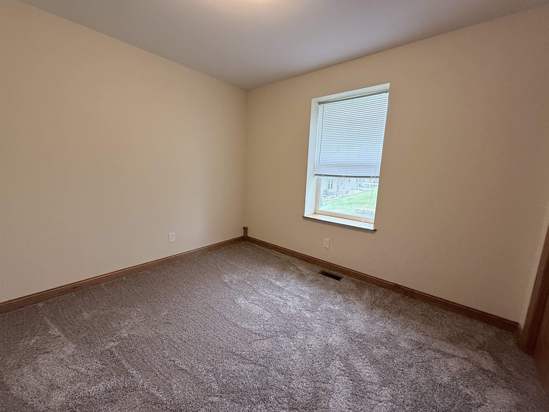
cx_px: 274
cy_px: 206
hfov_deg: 102.1
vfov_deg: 85.7
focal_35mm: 14
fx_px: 222
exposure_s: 1/120
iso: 160
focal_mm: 2.22
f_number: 2.2
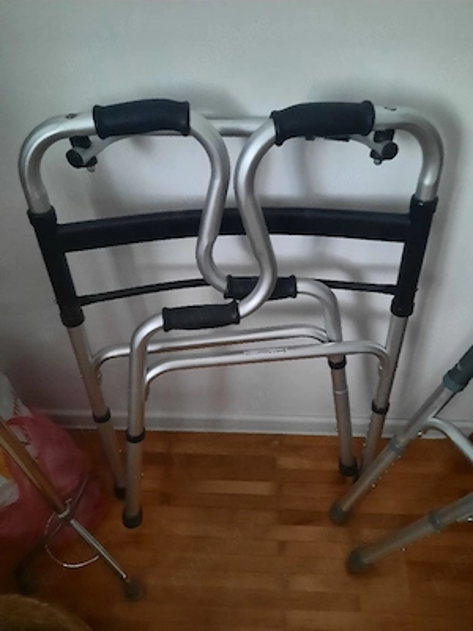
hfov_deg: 54.9
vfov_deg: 69.4
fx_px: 455
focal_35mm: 25
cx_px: 236
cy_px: 316
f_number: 2
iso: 1000
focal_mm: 4.6
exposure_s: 1/10
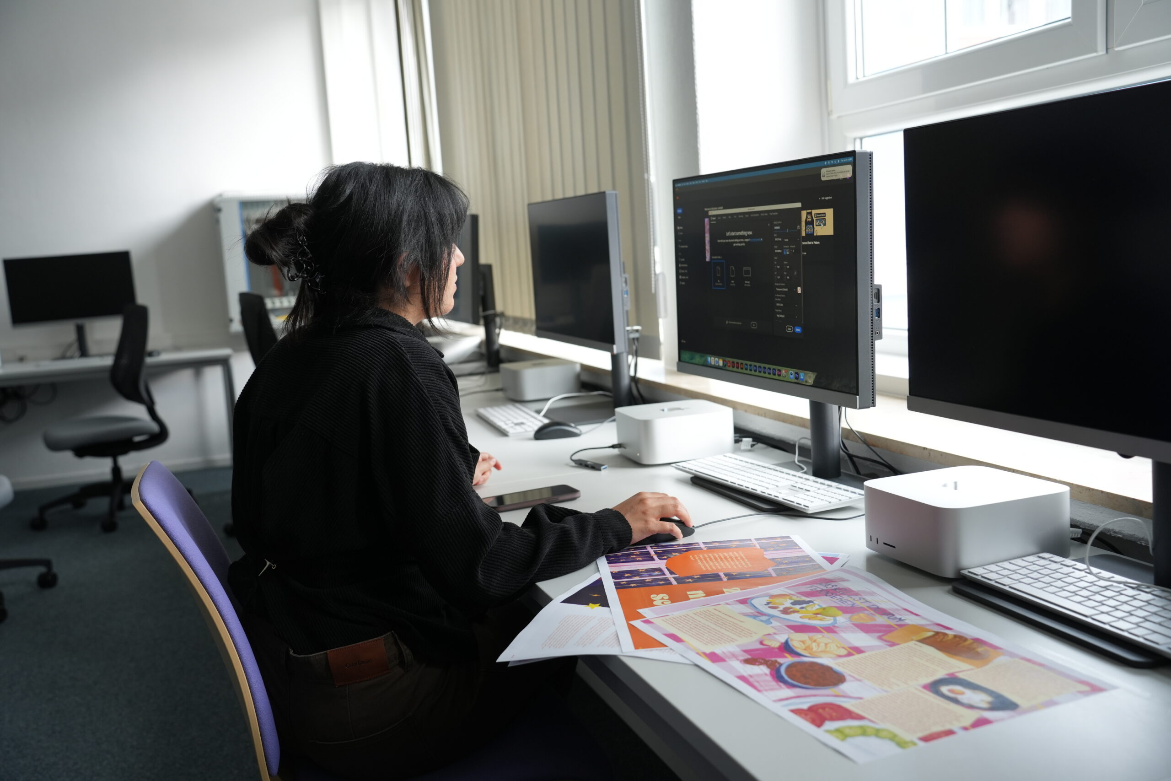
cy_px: 390
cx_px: 586
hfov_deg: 54.4
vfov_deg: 37.9
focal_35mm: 35
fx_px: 1138
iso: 640
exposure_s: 1/60
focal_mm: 35
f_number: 4
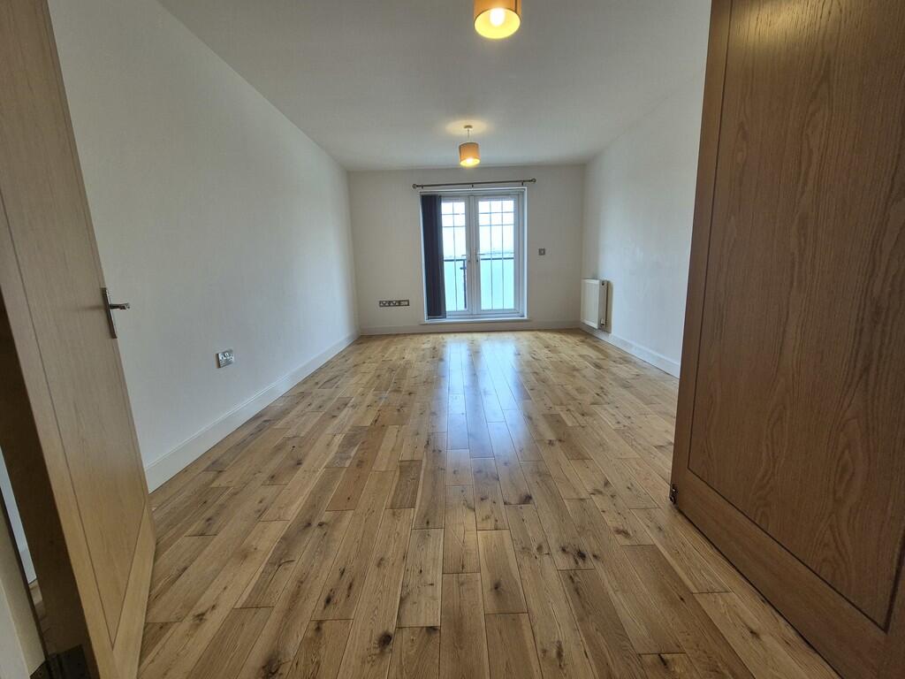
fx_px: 340
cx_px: 452
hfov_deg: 106.2
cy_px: 340
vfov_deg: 89.9
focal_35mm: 13
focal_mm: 2.2
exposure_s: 1/100
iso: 64
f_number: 2.2
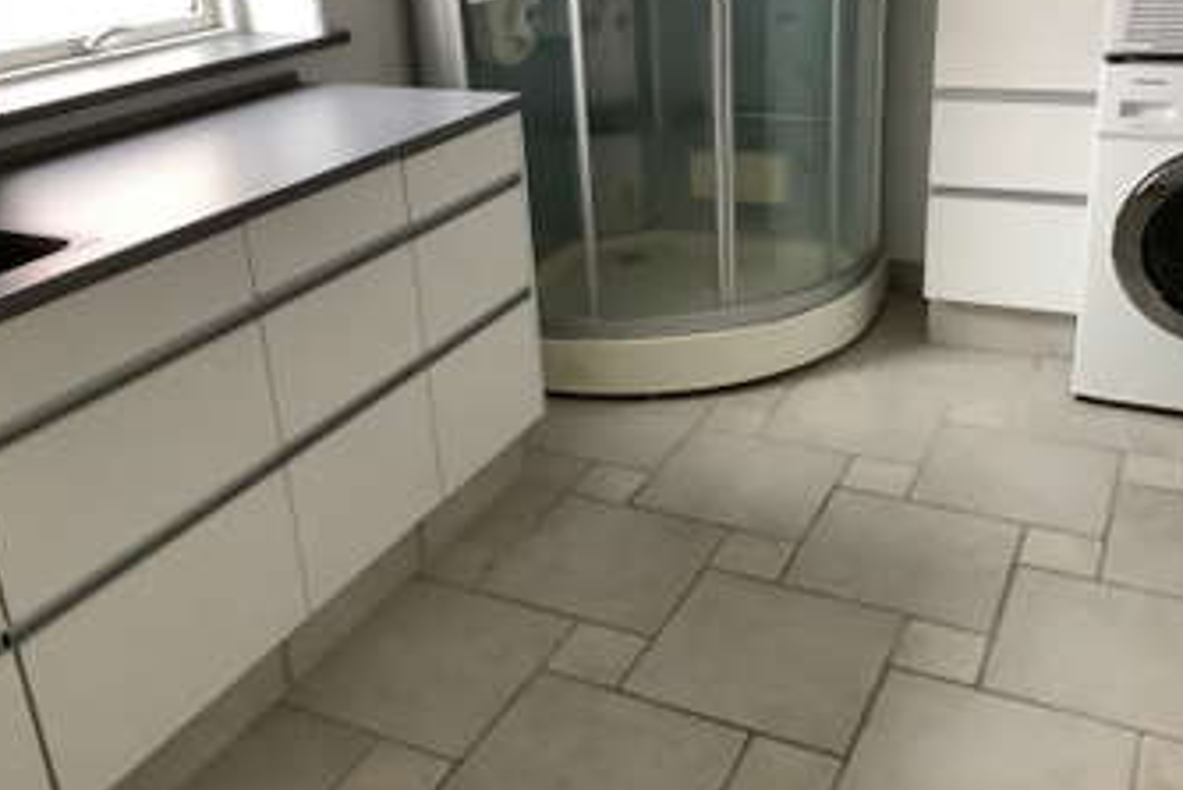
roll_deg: +2.2
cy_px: 301
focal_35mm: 36
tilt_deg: -21.7
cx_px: 615
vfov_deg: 36.7
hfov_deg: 53.1
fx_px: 1183
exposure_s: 1/50
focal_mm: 3.3
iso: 320
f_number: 2.4
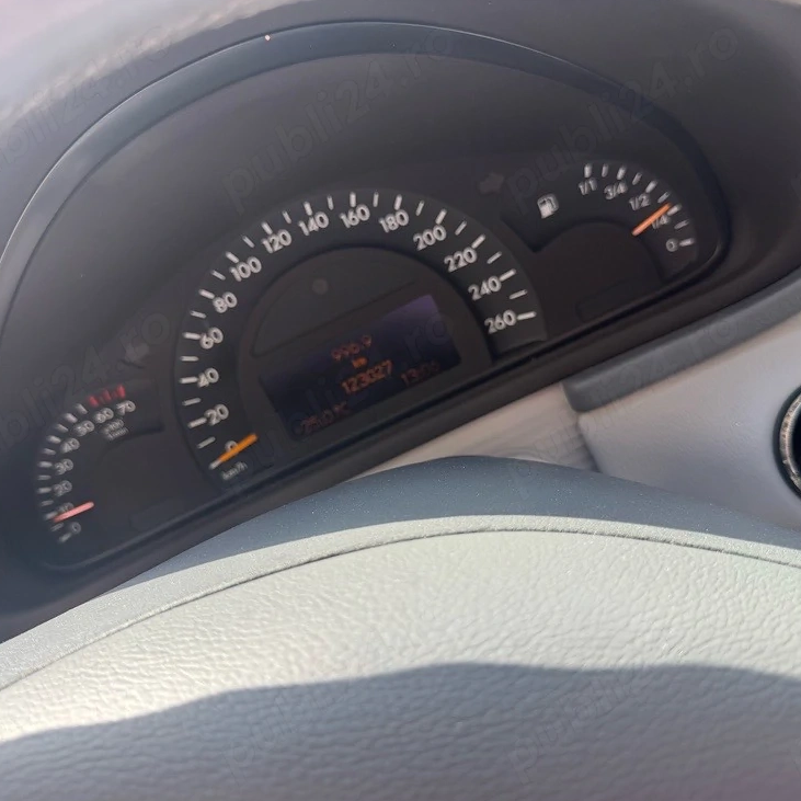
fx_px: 759
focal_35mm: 29
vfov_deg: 55.6
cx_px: 410
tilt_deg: -28.8
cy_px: 408
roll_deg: +25.6
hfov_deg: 55.6
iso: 80
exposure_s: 1/376
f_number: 1.78
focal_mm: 6.76
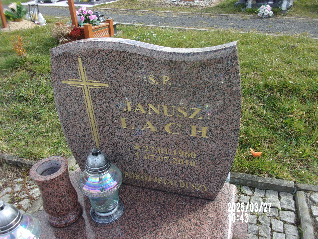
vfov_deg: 49.7
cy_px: 120
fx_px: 257
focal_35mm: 28
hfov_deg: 63.4
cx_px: 159
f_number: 3.9
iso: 80
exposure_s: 1/210
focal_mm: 5.1
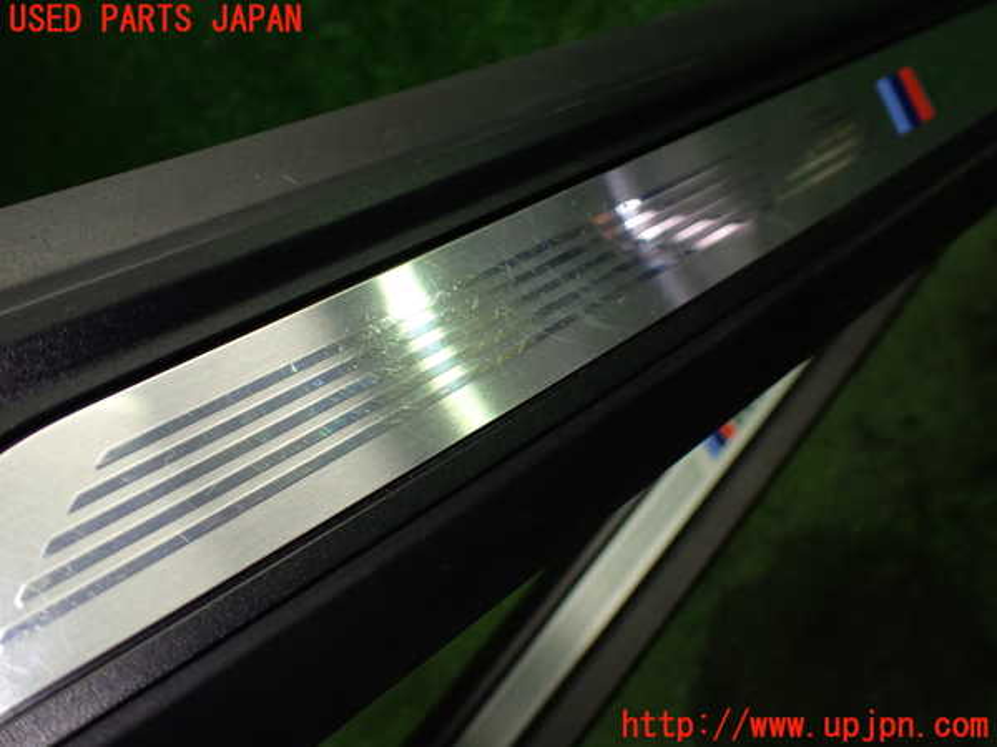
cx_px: 498
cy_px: 374
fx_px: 864
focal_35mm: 30
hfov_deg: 60.0
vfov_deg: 46.8
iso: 200
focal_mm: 5.4
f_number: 2.3
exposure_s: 1/125
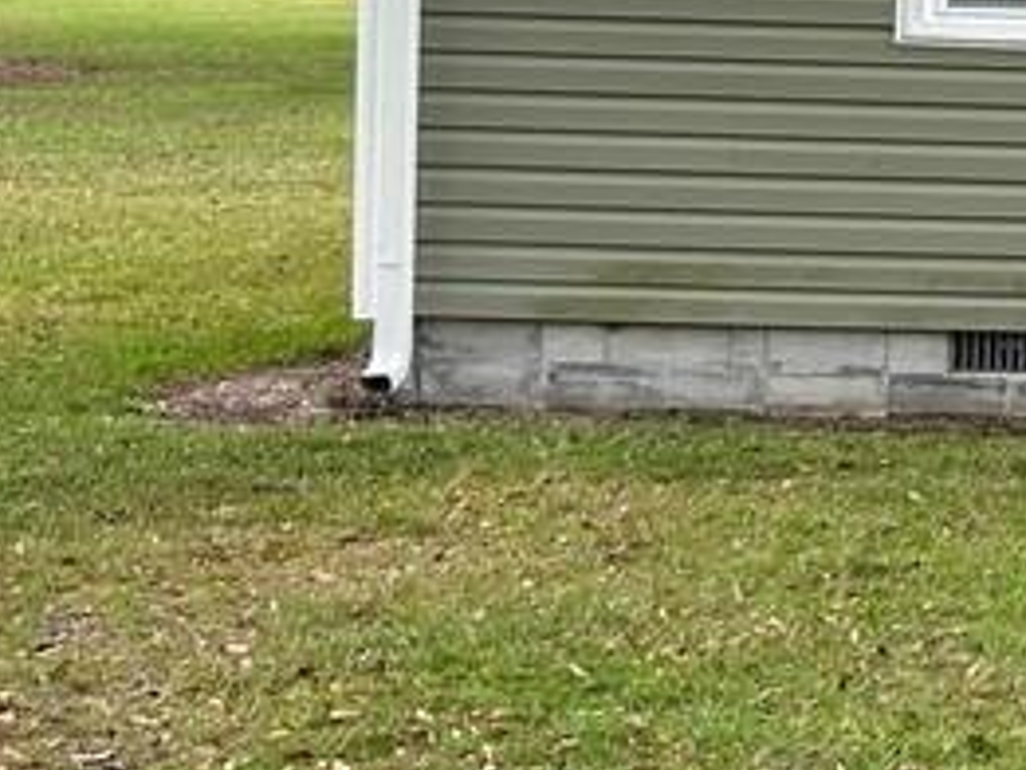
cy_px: 8
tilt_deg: -0.5
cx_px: 1698
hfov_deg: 16.8
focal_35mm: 102
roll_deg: -1.2
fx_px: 3025
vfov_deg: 14.3
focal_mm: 5.7
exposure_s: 1/1058
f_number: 1.5
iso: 50
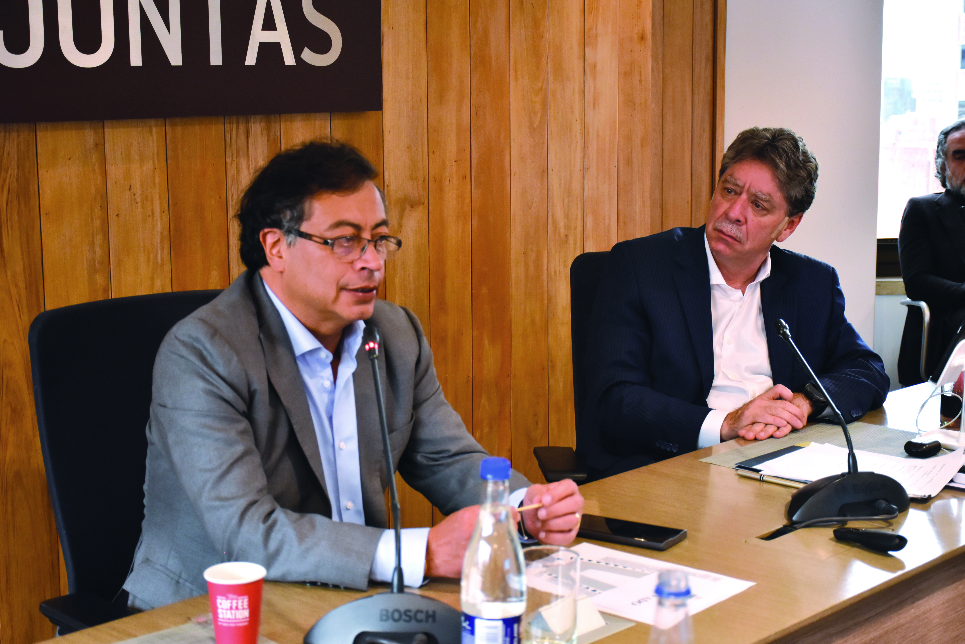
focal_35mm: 57
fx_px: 1528
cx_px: 482
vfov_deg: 23.8
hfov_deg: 35.1
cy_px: 322
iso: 800
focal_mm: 38
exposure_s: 1/60
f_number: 4.2
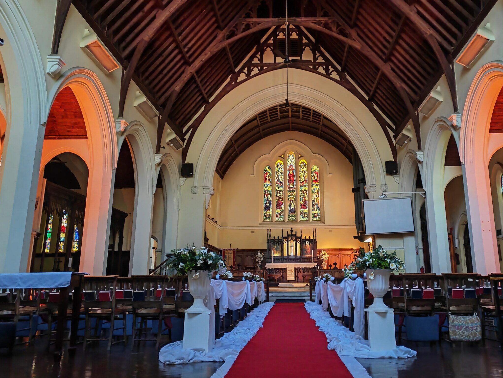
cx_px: 288
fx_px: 494
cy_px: 149
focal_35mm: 34
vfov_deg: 41.6
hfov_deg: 53.8
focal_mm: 5.53
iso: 1250
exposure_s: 1/50
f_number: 1.8
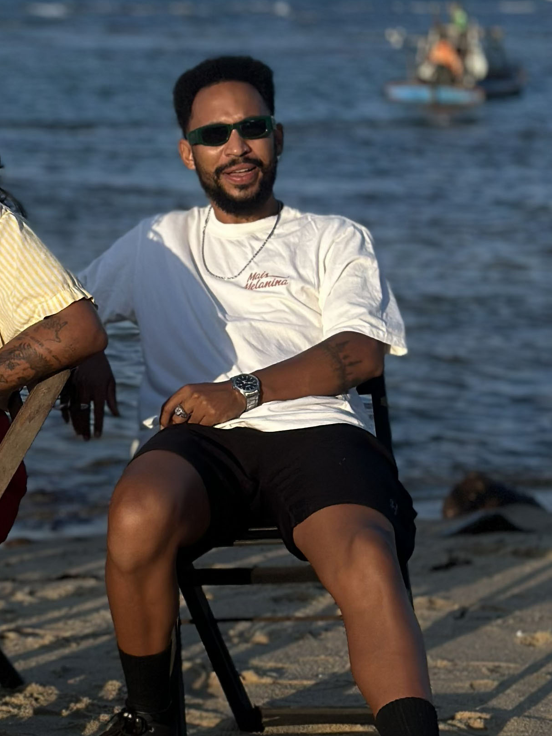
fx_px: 2551
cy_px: 357
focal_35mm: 120
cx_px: -135
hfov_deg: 12.0
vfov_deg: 16.4
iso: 100
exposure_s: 1/5263
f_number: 1.78
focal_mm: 6.86
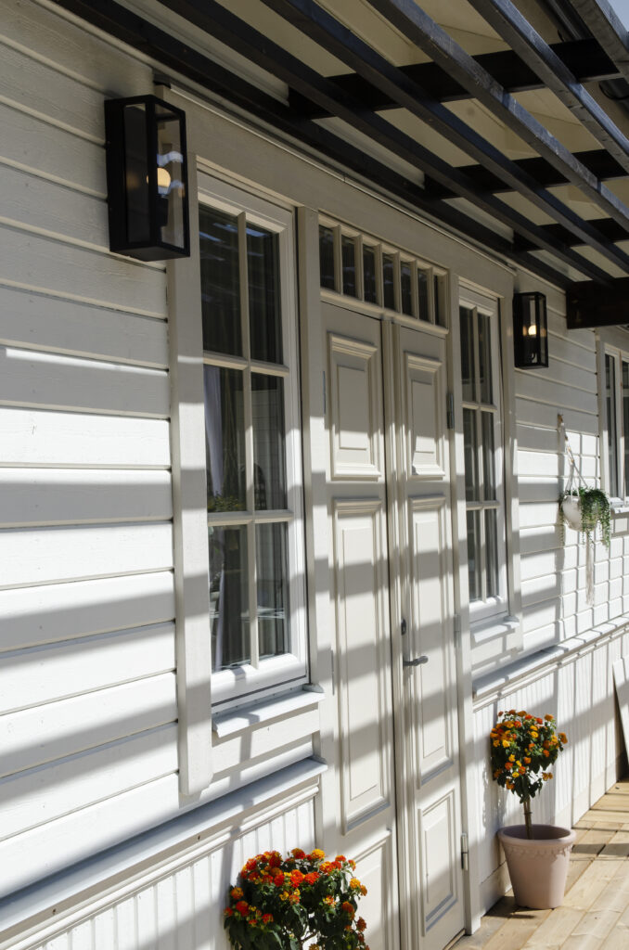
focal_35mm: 57
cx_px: 314
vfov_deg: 35.1
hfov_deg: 23.7
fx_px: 1501
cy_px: 475
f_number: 11
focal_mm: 38
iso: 400
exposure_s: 1/500
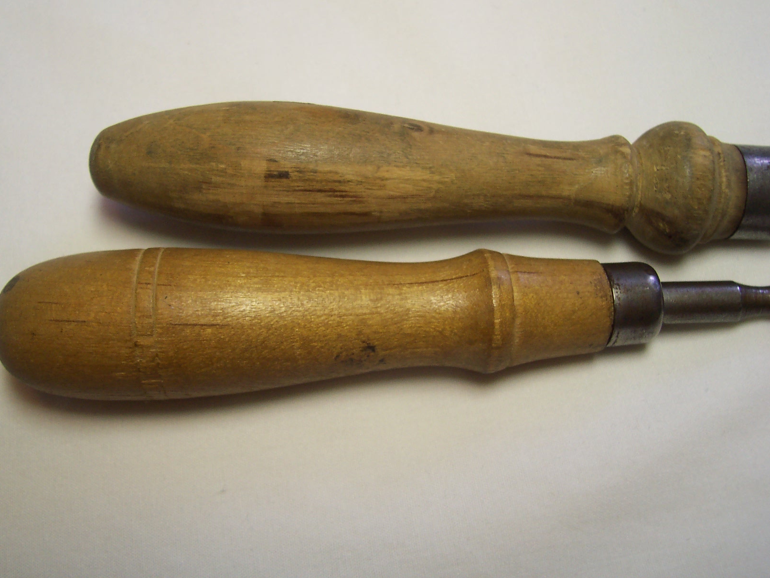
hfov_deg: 49.0
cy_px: 282
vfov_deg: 37.7
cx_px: 377
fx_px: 845
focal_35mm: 38
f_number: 2.8
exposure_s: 1/60
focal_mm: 5.6
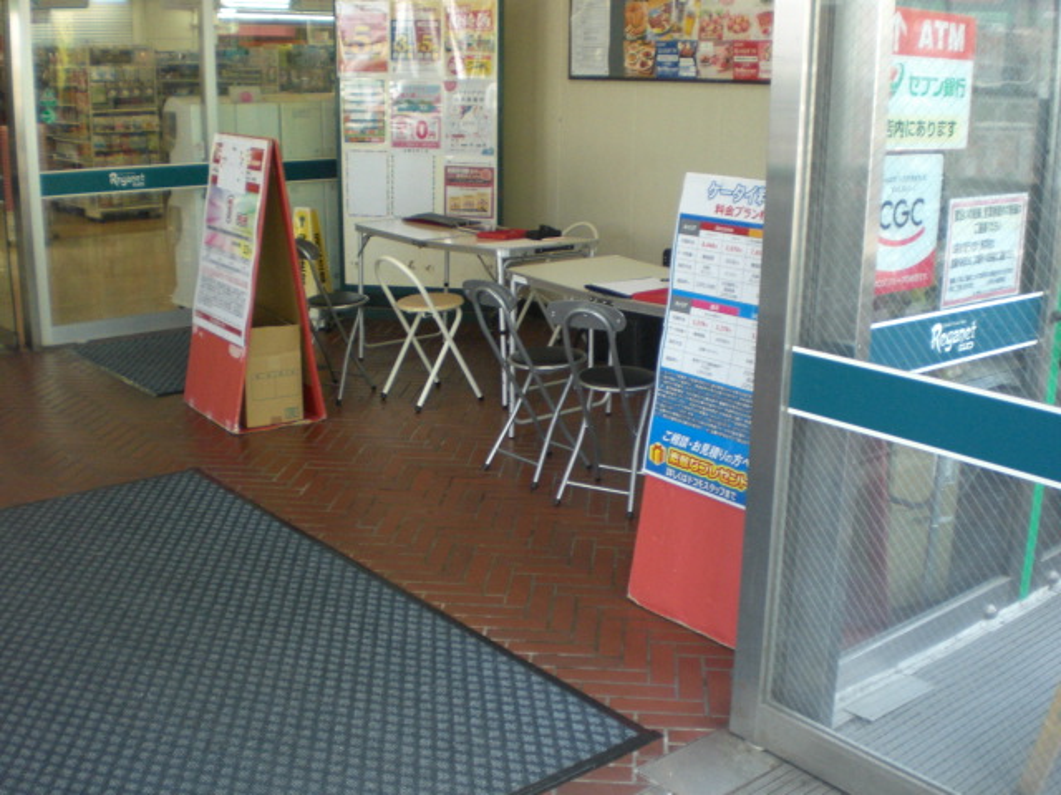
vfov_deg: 37.7
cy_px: 398
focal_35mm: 38
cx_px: 530
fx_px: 1165
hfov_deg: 49.0
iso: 200
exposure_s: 1/125
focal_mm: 6.3
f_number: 3.1
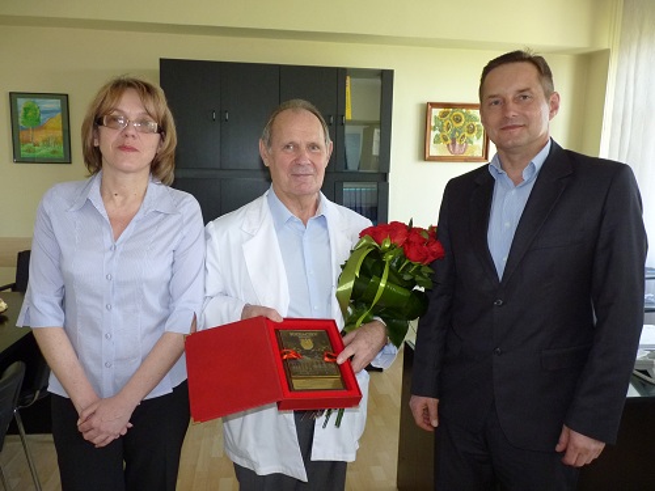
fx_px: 511
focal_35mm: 27
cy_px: 246
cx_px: 328
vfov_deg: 51.4
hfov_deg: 65.3
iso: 250
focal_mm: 4.8
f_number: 2.8
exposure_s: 1/30
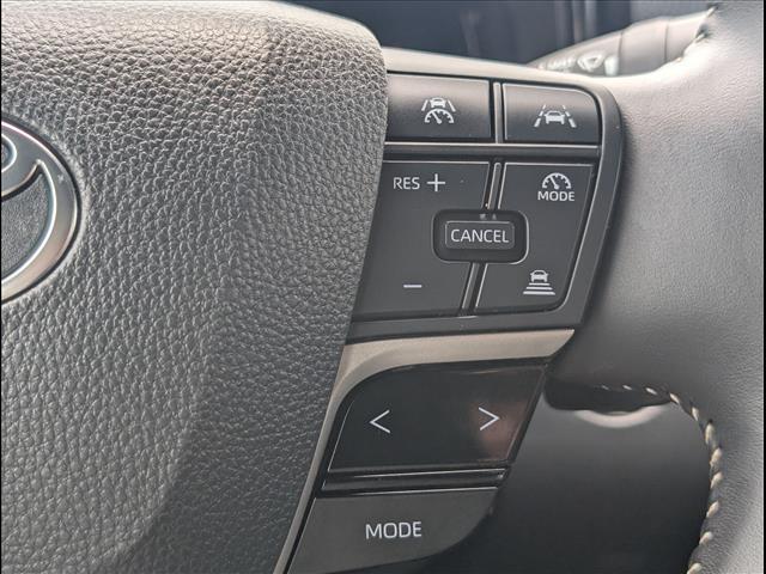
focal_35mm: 49
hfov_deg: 38.9
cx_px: 383
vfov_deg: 29.7
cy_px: 287
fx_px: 1084
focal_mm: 6.9
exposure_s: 1/128
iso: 19
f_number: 1.68
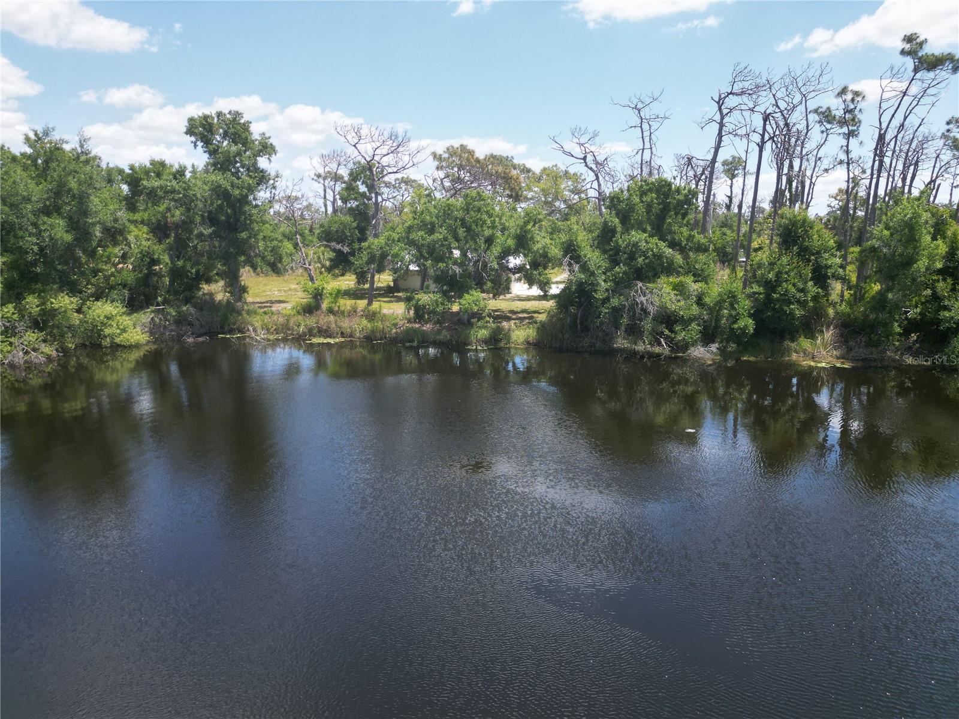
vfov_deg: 56.8
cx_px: 480
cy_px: 360
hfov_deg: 71.6
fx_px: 665
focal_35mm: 24
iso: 140
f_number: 1.7
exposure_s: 1/2000
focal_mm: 6.72
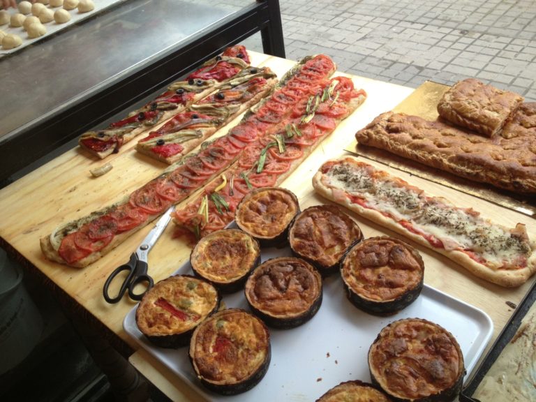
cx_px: 268
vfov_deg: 40.7
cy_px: 201
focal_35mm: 35
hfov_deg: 52.6
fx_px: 542
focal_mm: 4.28
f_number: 2.4
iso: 80
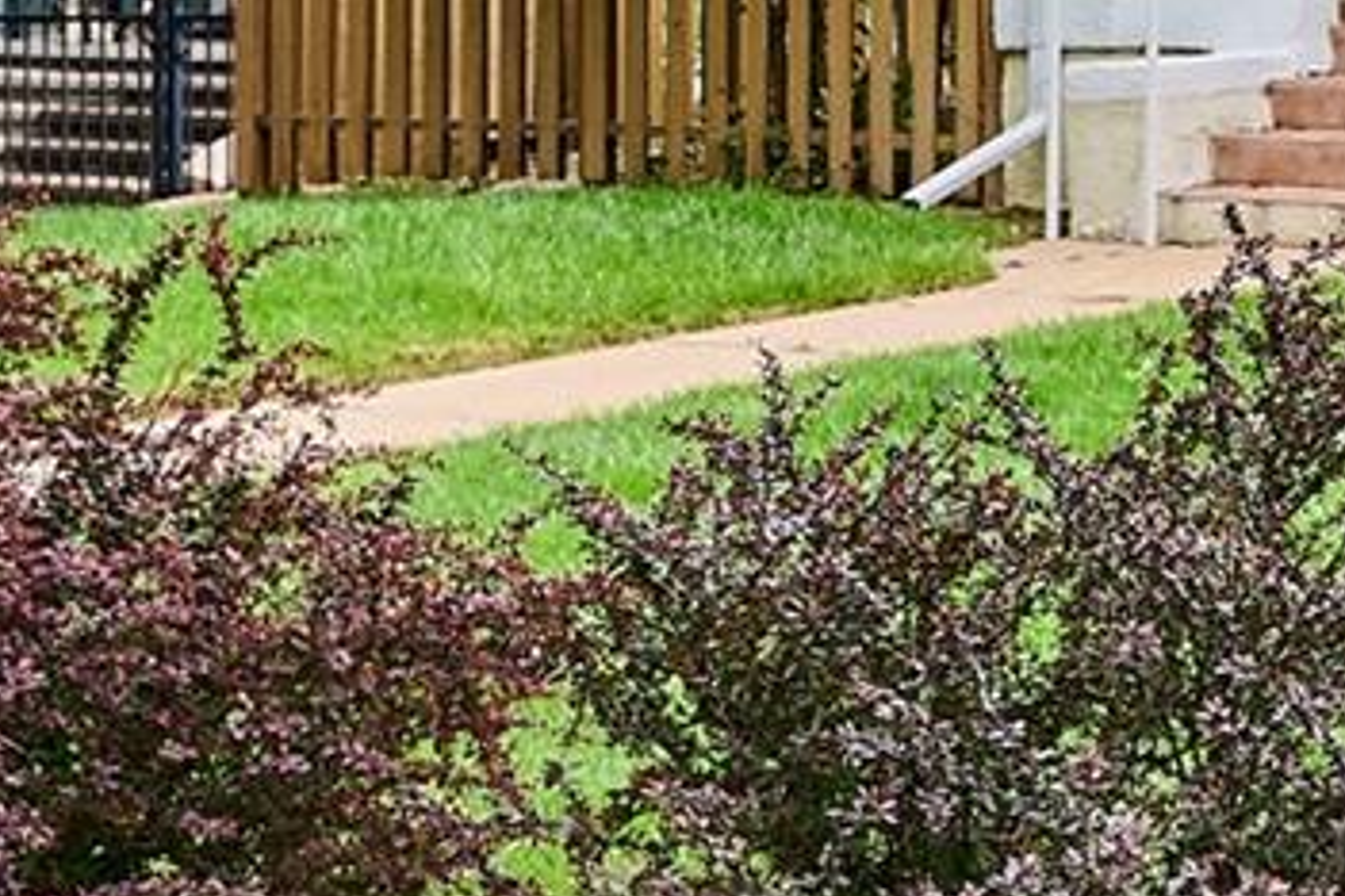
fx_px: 4595
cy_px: -172
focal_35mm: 123
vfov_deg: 10.9
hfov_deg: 15.3
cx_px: 2081
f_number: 10
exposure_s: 1/400
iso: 400
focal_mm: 27
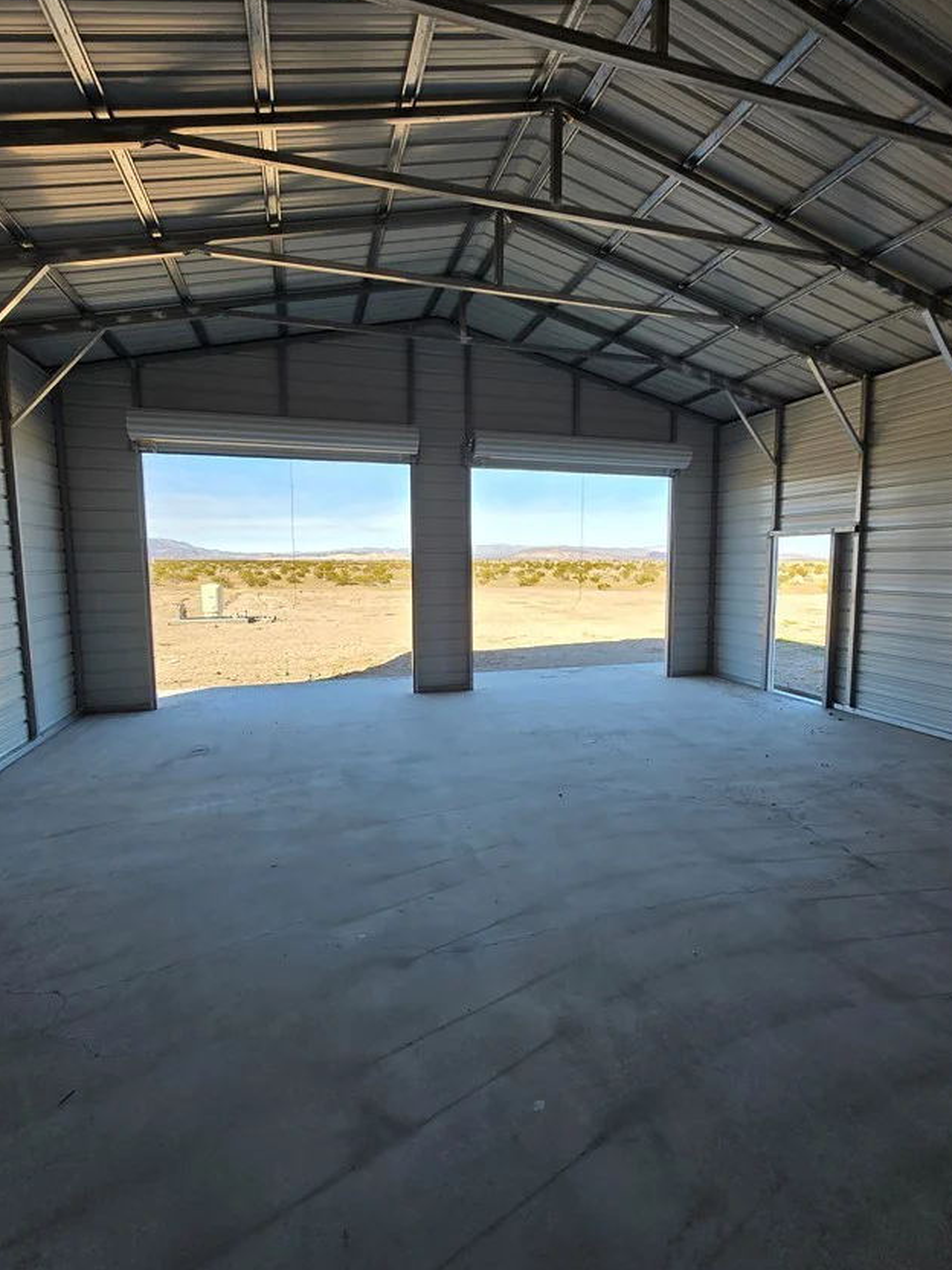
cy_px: 624
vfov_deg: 94.5
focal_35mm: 16
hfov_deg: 78.0
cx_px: 510
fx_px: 587
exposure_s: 1/235
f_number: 2.2
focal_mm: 1.7
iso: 25
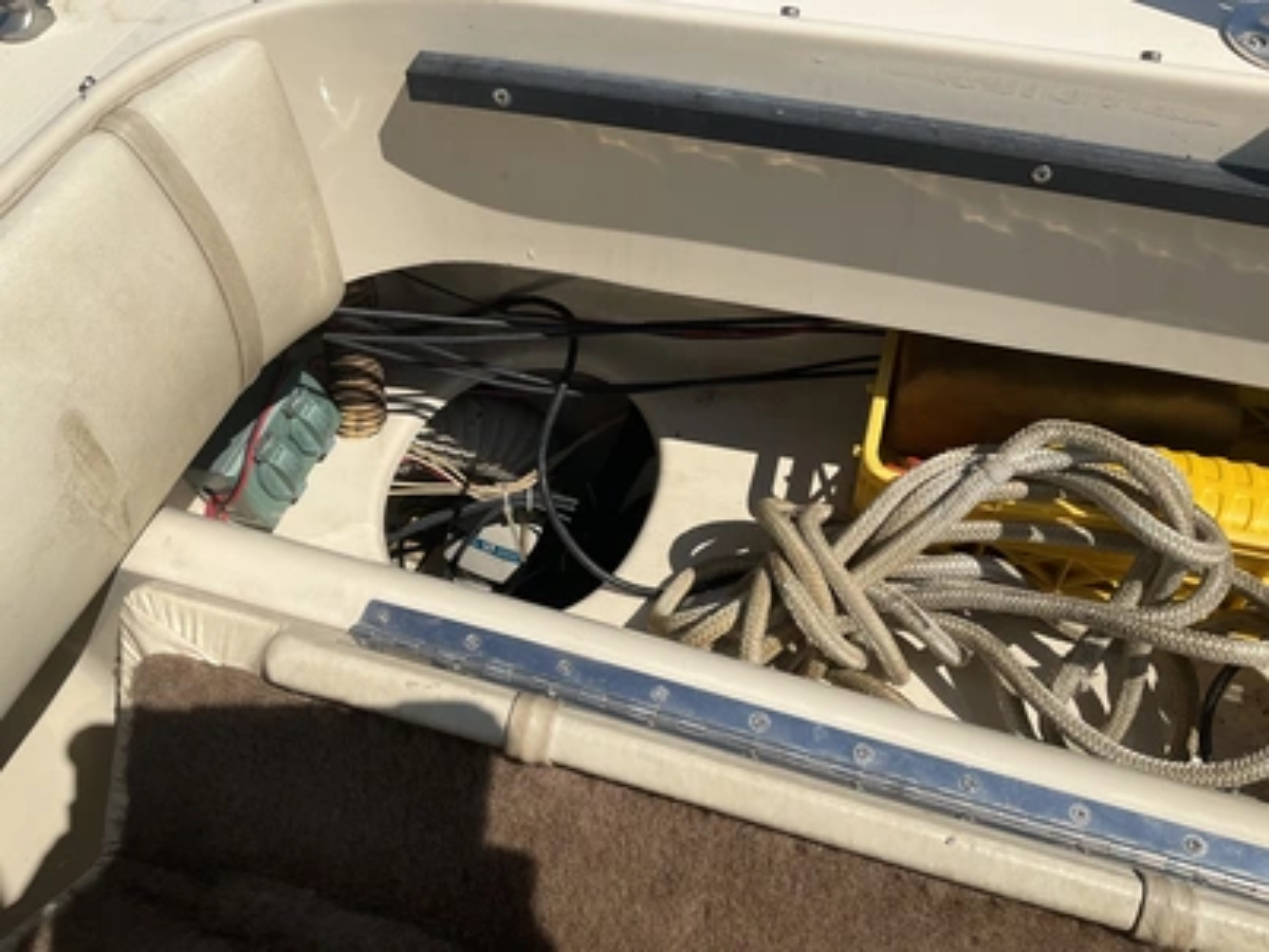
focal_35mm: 29
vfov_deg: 48.2
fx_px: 1063
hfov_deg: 61.7
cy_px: 476
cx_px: 634
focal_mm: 3
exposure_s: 1/3322
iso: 25
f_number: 1.8
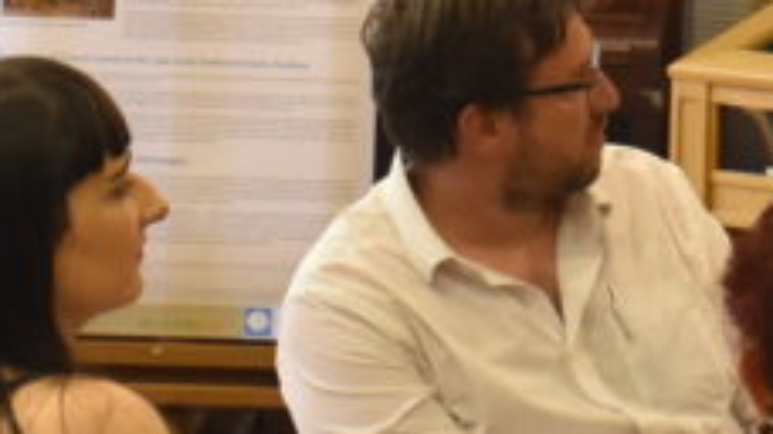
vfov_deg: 4.2
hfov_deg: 7.5
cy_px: -458
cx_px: 1146
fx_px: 5777
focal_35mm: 282
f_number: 5
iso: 1600
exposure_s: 1/100
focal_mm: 40
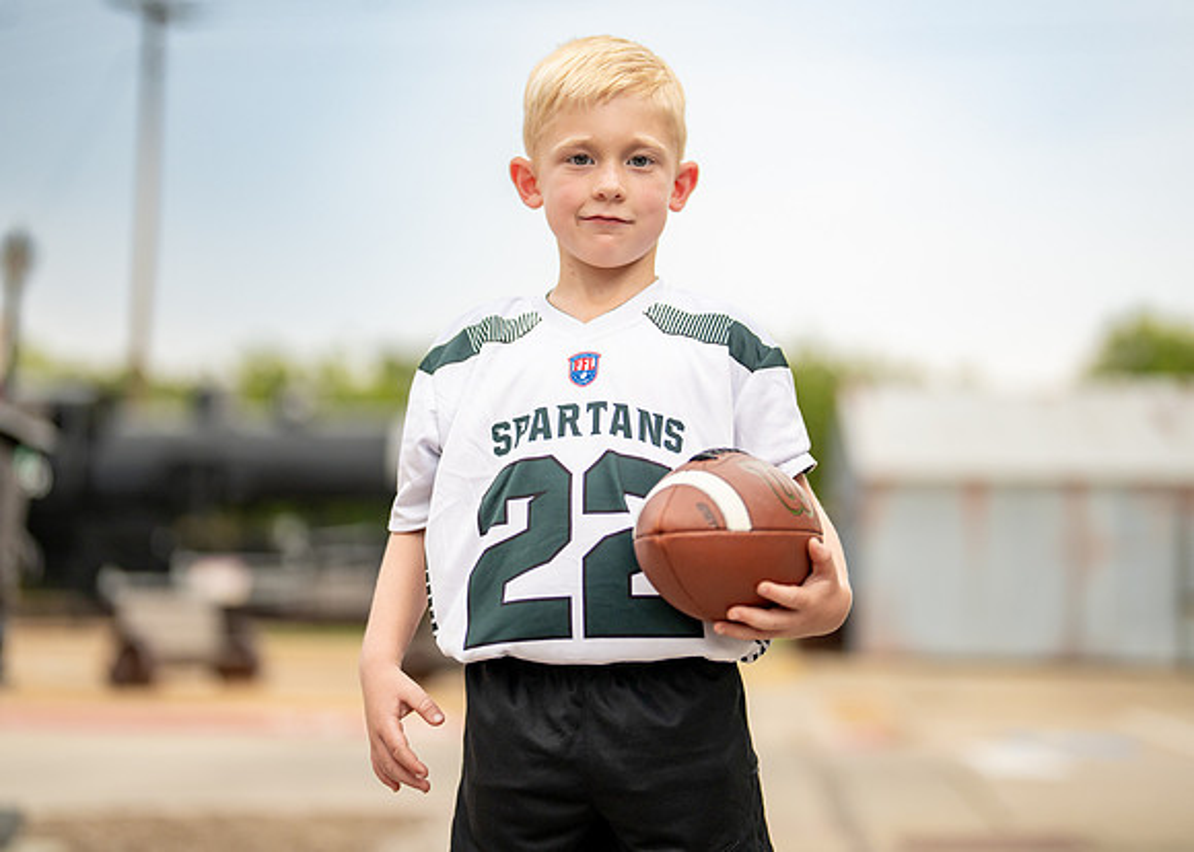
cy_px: 361
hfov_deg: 31.3
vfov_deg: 22.6
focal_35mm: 63
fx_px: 2132
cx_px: 601
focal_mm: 50
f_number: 1.2
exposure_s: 1/1600
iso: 320
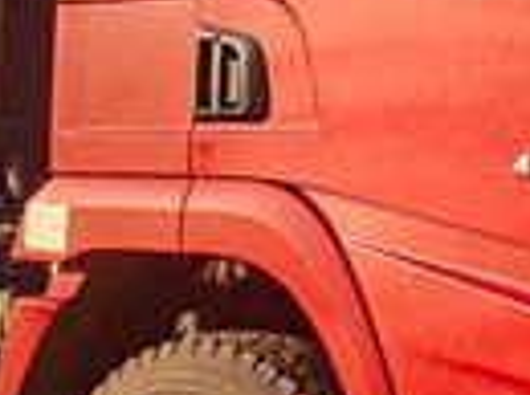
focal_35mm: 142
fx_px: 2170
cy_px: -81
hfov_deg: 13.9
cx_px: 416
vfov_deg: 10.2
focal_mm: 5.6
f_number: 1.57
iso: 72
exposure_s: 1/1718
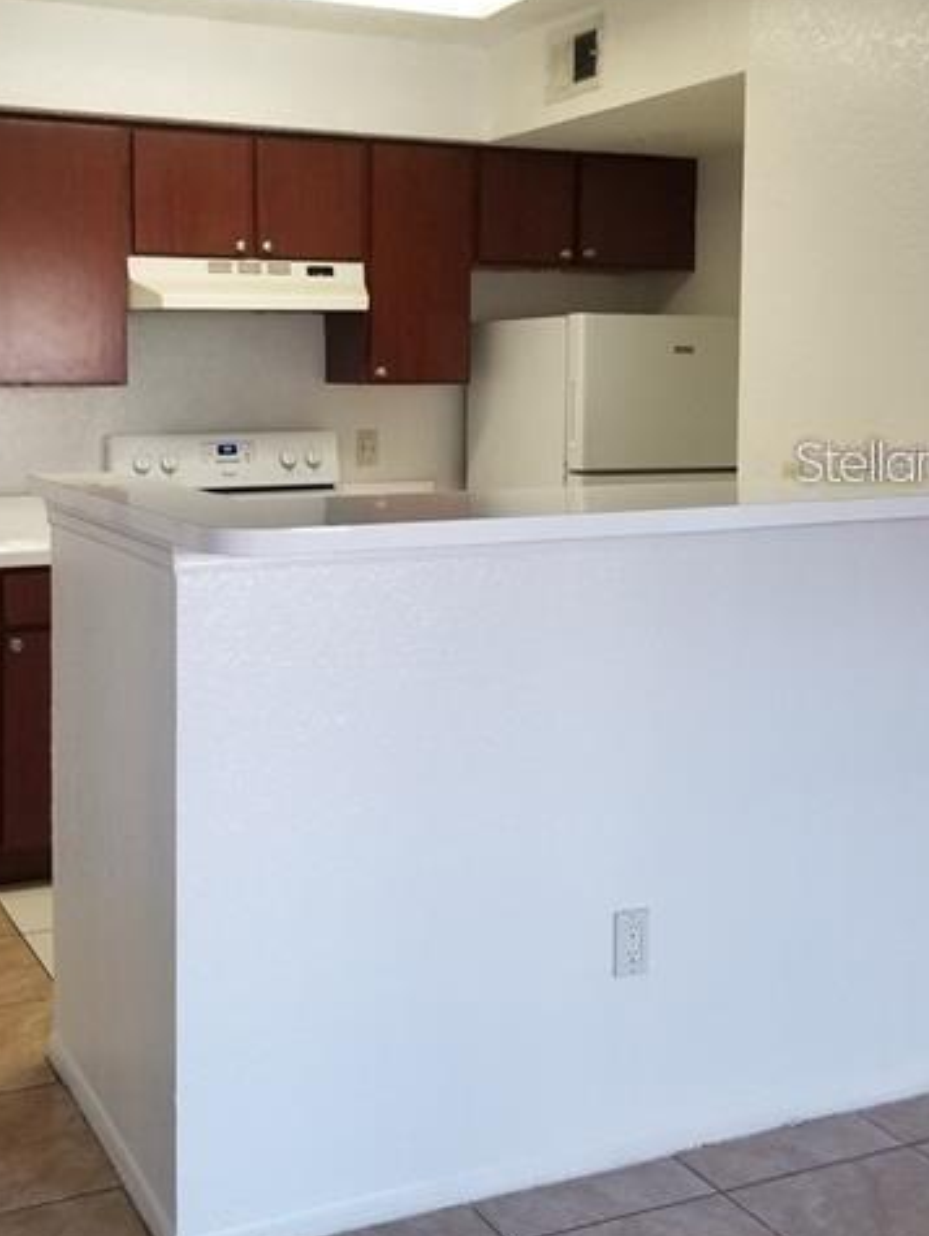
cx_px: 291
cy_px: 461
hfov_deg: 34.0
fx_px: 1501
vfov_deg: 44.4
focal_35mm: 42
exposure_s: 1/60
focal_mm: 4.25
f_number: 1.7
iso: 125
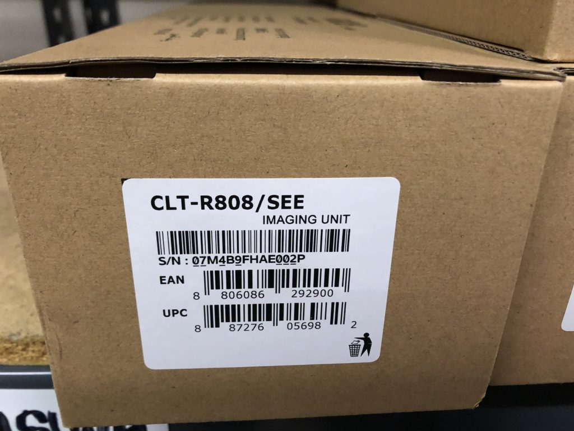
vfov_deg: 49.7
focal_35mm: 28
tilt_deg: -24.4
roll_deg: -0.6
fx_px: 464
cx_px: 287
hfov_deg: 63.4
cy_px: 216
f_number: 1.8
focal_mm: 4
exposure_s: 1/7
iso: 100
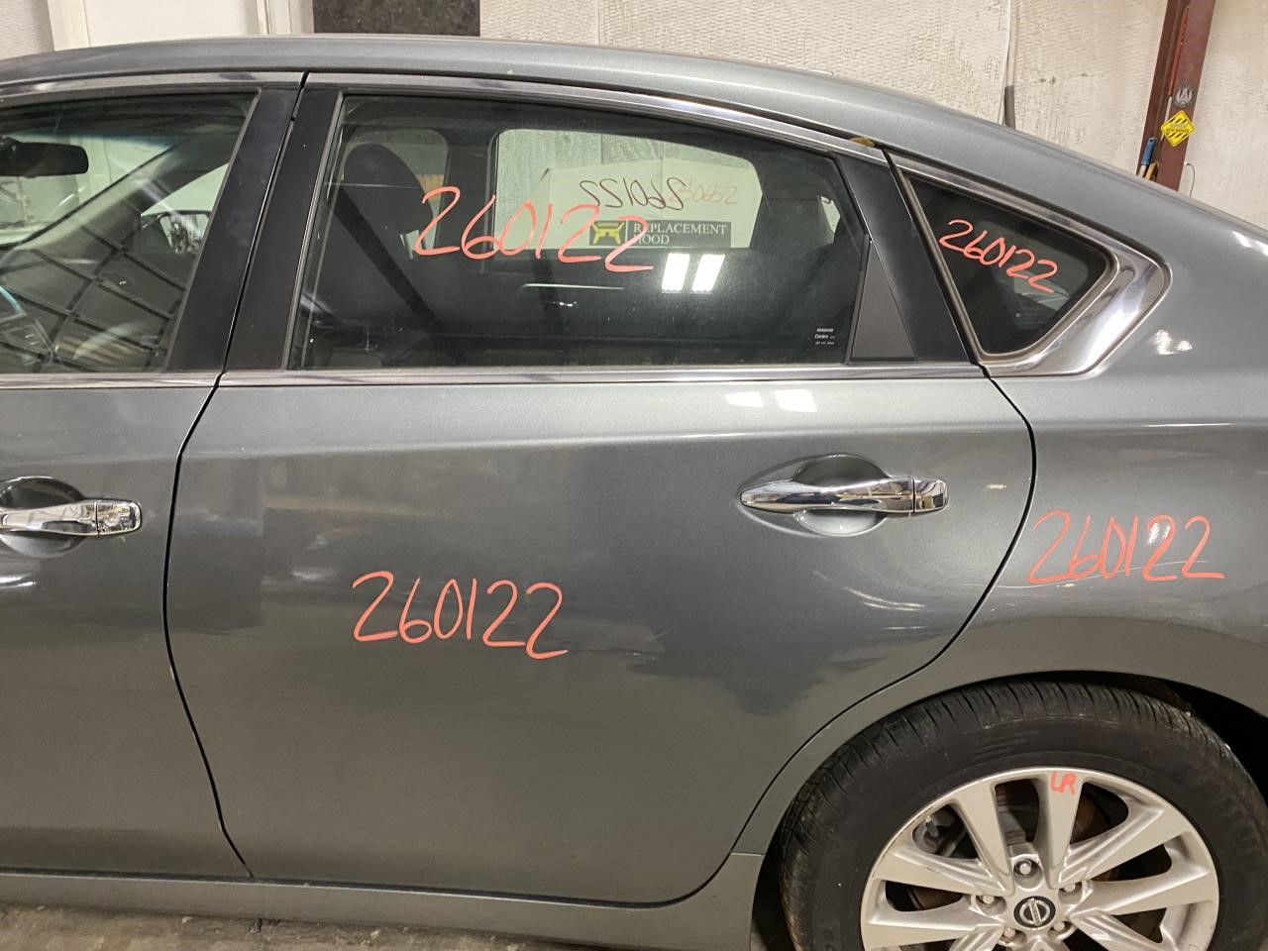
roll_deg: -1.0
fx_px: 952
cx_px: 634
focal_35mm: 26
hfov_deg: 67.3
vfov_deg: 53.1
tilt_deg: -17.4
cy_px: 476
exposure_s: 1/40
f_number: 1.8
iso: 400
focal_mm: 4.25
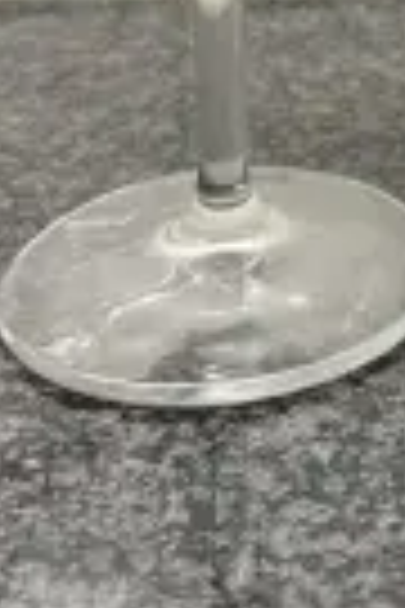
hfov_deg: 16.6
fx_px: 1350
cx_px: 441
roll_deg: +0.6
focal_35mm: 80
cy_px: -266
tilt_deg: -9.3
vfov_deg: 21.8
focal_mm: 5.1
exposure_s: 1/50
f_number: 1.6
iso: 125
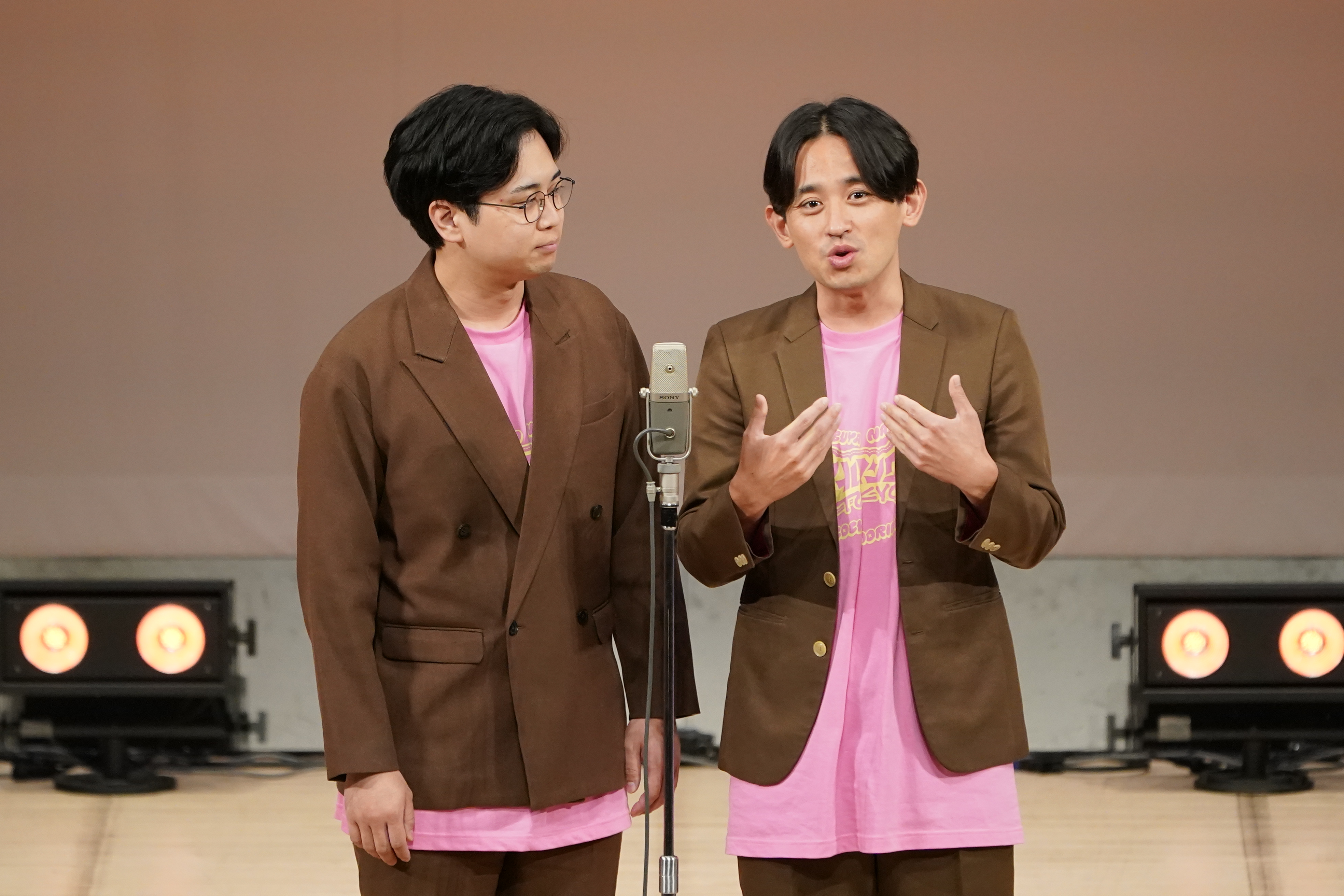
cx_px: 672
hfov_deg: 3.4
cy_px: 448
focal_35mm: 600
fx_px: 22398
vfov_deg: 2.3
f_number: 5.6
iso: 5000
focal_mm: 400
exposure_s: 1/250
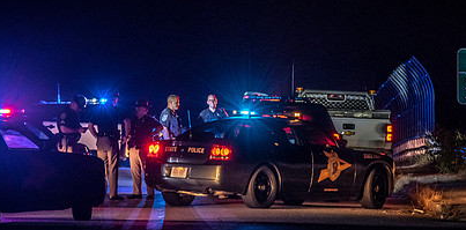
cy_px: 93
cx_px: 265
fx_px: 4985
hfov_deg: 5.4
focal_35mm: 415
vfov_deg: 2.6
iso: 2000
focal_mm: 165
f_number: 5.3
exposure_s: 1/40
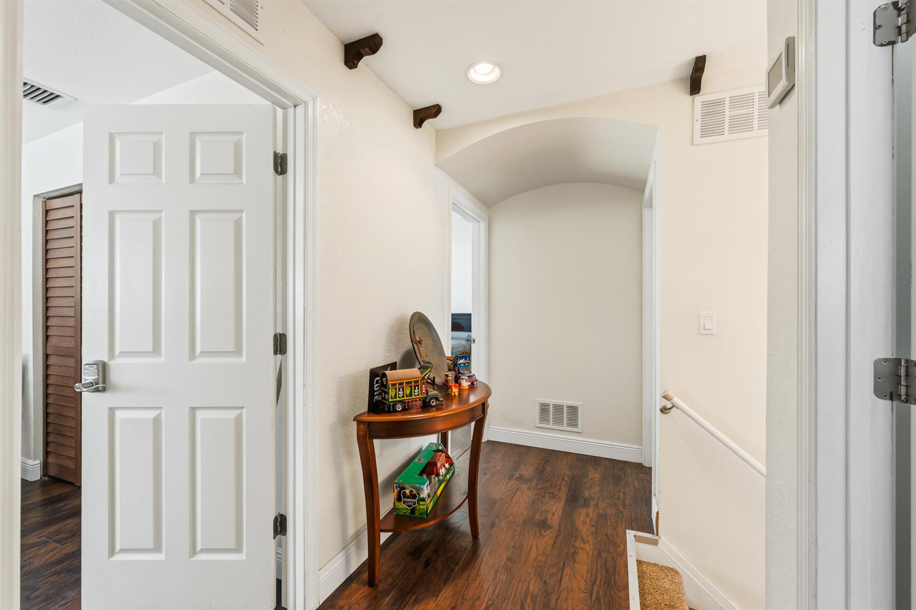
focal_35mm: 14
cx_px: 458
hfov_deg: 104.3
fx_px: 356
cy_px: 305
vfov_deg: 81.2
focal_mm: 14
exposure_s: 1/1.67
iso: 250
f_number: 9
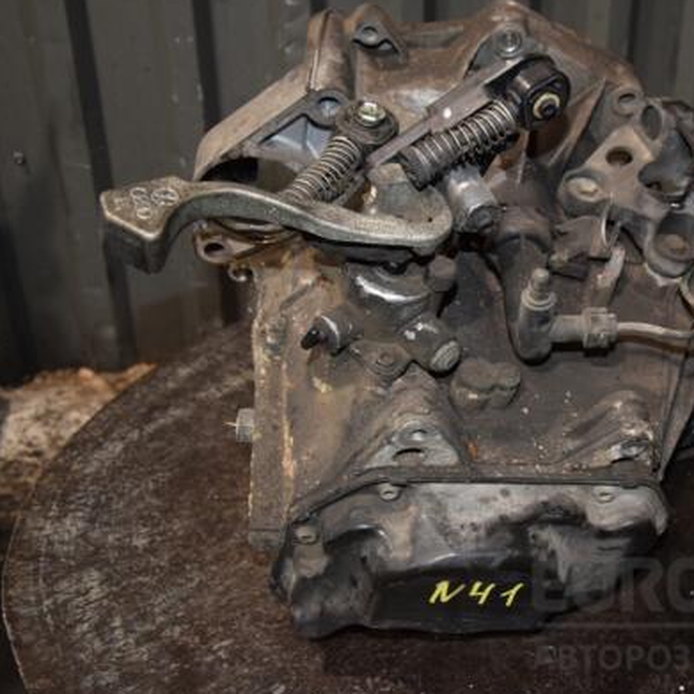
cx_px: 499
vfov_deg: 36.1
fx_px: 1066
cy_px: 348
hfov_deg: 35.5
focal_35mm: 47
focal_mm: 24
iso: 800
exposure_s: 1/60
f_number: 5
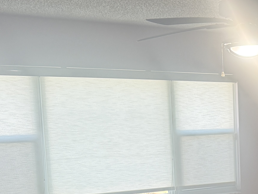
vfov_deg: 18.3
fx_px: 589
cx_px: 328
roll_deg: -0.5
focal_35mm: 79
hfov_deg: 22.3
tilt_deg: -7.3
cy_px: 185
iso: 160
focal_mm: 6.76
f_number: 1.78
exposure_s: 1/120
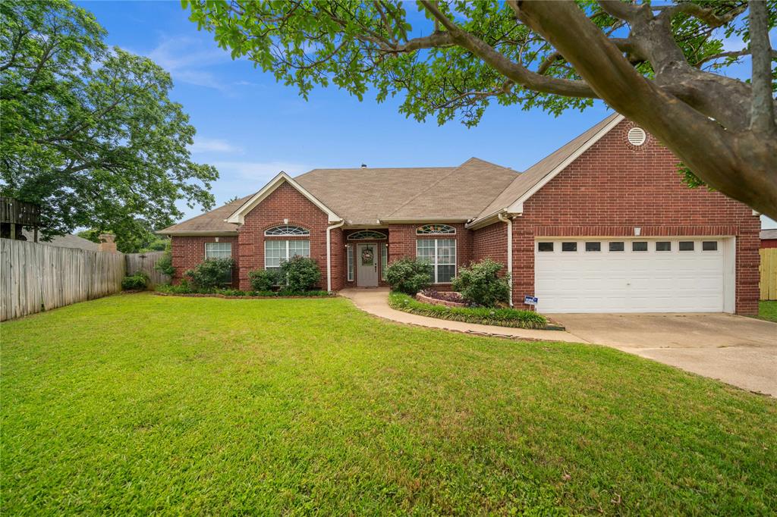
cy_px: 258
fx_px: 259
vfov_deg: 90.0
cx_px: 388
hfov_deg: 112.6
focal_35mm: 12
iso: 100
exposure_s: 1/250
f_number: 5.6
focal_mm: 12
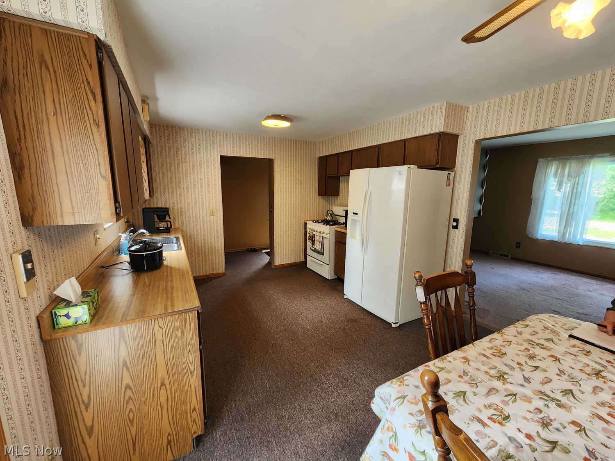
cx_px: 308
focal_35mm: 13
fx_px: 231
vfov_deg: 89.9
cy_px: 230
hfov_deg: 106.2
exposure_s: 1/60
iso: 250
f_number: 2.2
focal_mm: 2.2
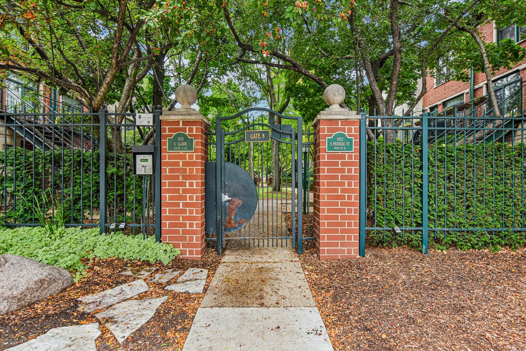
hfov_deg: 85.4
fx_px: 285
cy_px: 176
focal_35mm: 20
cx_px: 263
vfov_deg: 63.2
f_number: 8
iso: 400
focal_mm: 13
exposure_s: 1/100
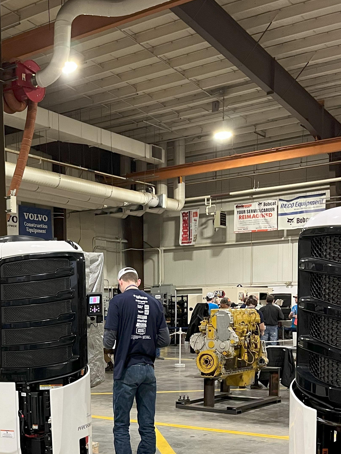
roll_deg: +2.2
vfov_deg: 37.2
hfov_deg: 29.0
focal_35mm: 49
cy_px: 377
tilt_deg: -5.7
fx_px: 643
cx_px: 69
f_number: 1.6
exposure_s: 1/60
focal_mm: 5.1
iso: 200
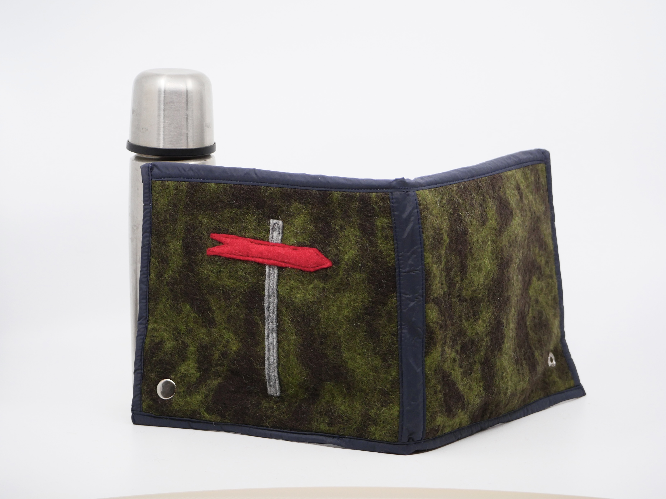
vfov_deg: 8.7
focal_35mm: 170
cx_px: 333
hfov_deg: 11.6
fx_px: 3271
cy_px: 250
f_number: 5
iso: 400
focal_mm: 85
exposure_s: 1/200
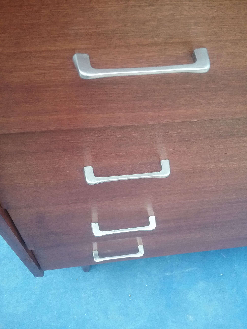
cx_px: 124
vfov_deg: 58.4
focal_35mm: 31
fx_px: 295
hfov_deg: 45.4
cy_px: 164
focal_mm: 3.3
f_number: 2.2
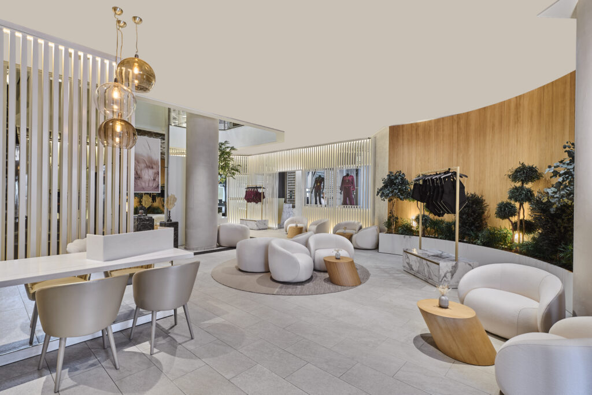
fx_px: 296
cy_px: 198
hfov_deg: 90.0
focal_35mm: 18
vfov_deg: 67.4
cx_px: 296
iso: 100
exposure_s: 1
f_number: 9
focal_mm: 18
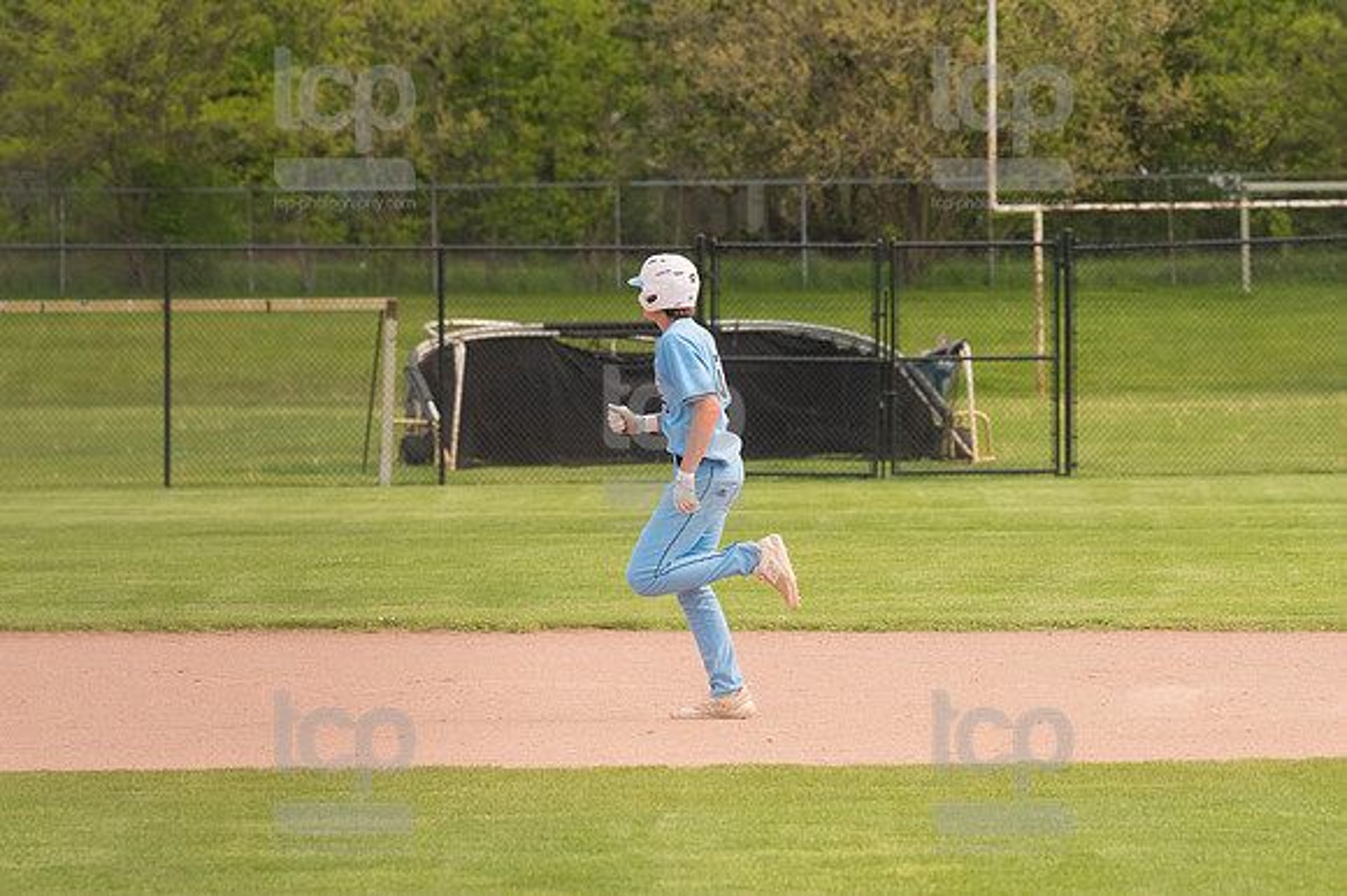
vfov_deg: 4.6
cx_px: 674
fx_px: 11218
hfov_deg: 6.9
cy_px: 448
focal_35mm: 300
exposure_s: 1/2000
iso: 1000
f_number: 5.6
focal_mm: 200
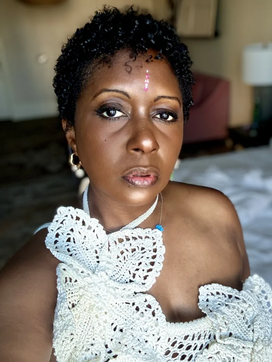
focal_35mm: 30
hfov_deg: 46.8
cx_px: 136
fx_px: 314
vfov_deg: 60.0
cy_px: 181
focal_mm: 2.69
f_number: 1.9
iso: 160
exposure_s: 1/60
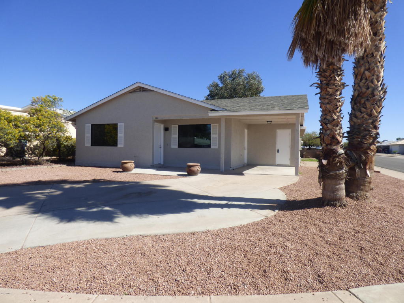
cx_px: 202
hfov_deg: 81.7
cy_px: 152
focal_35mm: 20
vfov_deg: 66.0
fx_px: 233
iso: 100
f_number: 2.8
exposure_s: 1/1600
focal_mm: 3.58
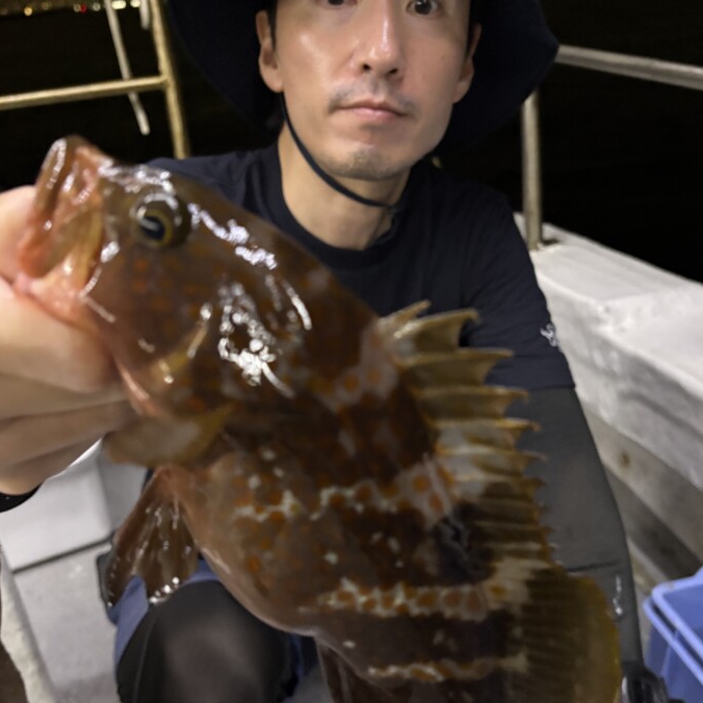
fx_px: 781
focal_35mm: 34
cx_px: 353
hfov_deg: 48.5
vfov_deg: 48.4
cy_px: 387
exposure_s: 1/30
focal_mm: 5.96
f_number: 1.6
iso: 800
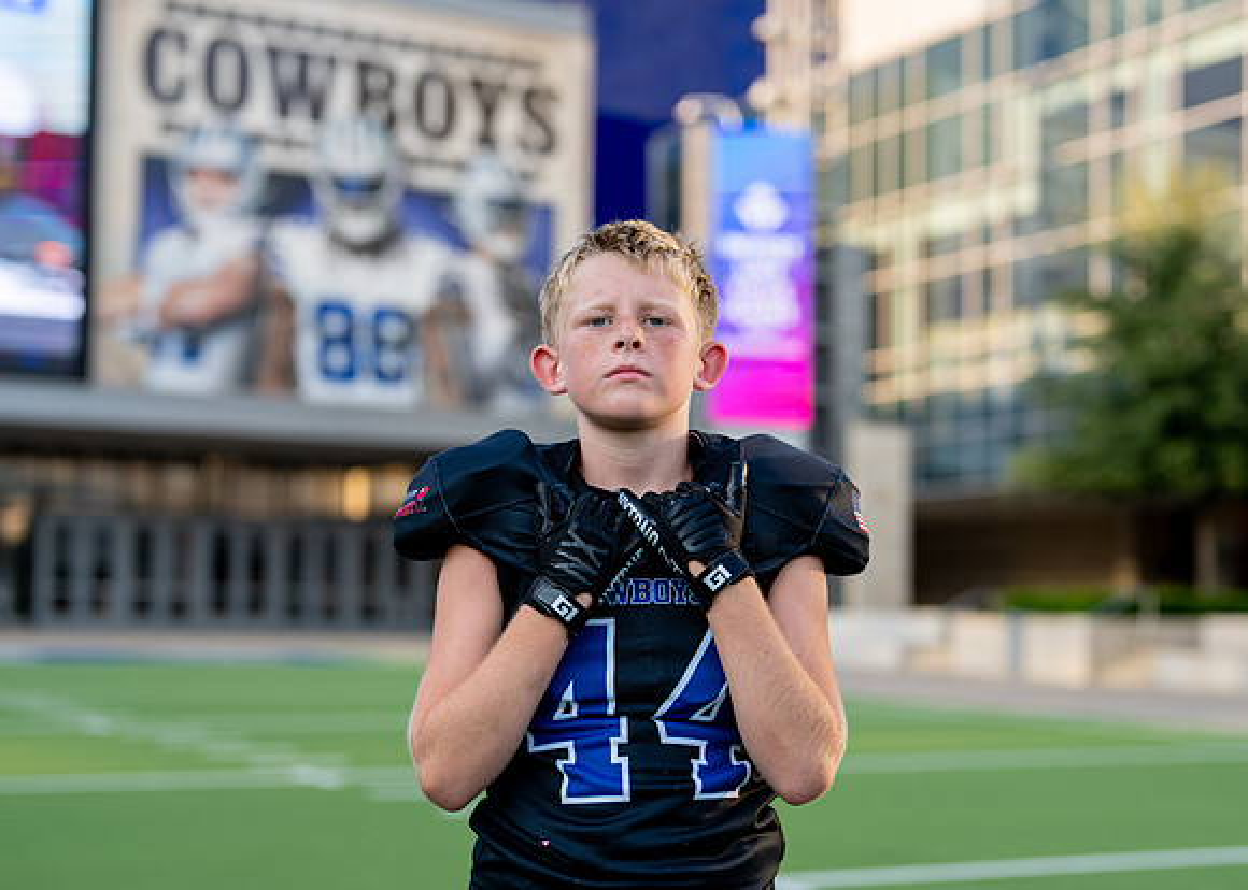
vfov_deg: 23.9
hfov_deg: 33.0
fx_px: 2108
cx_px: 616
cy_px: 496
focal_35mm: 59
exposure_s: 1/1000
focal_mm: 50
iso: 100
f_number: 2
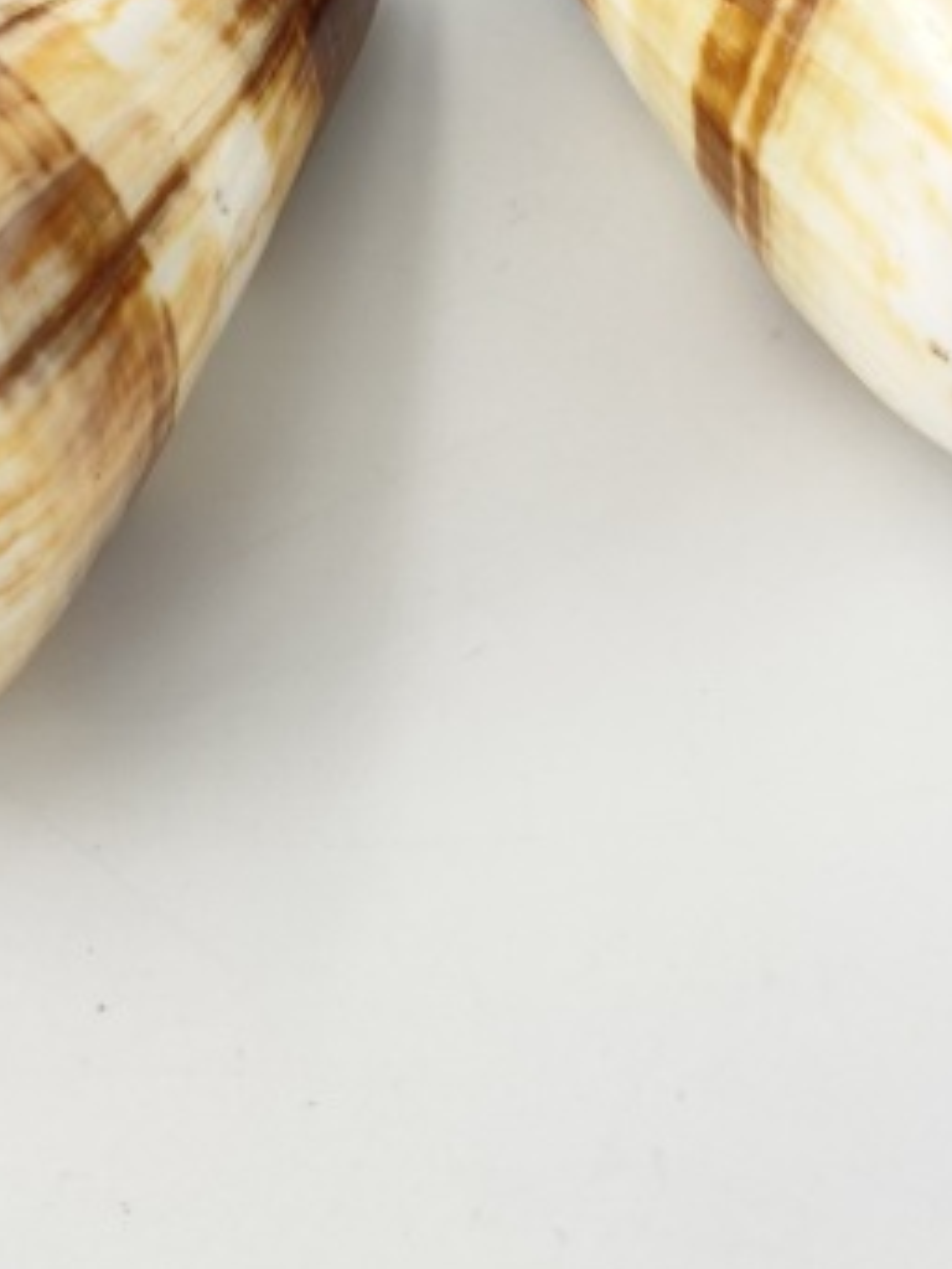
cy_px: -128
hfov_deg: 22.6
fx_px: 2382
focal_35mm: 65
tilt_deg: -53.2
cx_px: 368
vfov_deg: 27.3
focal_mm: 4.25
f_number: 1.8
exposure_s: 1/237
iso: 32
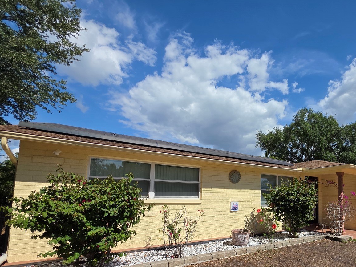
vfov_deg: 69.5
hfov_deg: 84.5
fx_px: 185
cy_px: 178
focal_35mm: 18
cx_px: 239
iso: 40
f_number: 1.9
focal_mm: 2.2
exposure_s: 1/3381
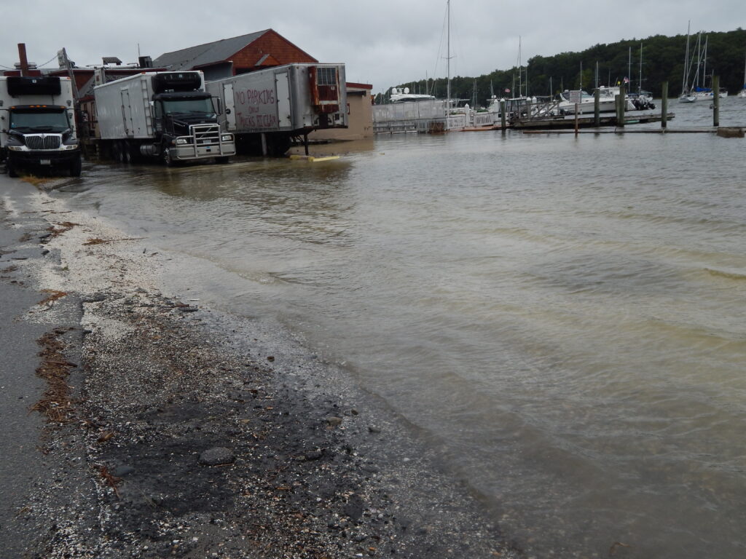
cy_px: 280
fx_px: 754
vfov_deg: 40.7
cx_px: 373
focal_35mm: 35
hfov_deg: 52.6
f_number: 3.3
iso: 125
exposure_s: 1/640
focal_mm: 6.1
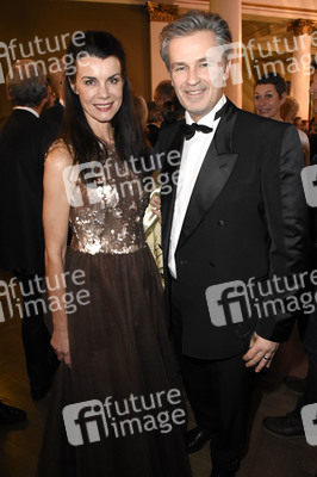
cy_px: 238
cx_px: 158
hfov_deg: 47.9
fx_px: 357
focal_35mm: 27
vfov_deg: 67.4
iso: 3200
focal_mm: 18
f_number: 6.3
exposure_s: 1/60
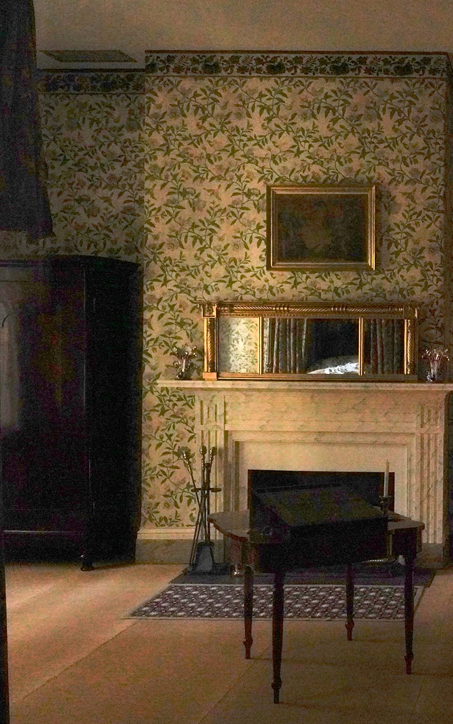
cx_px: 540
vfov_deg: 46.2
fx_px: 849
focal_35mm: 43
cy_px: 363
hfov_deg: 26.6
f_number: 7.1
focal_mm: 28
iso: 8000
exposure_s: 1/100
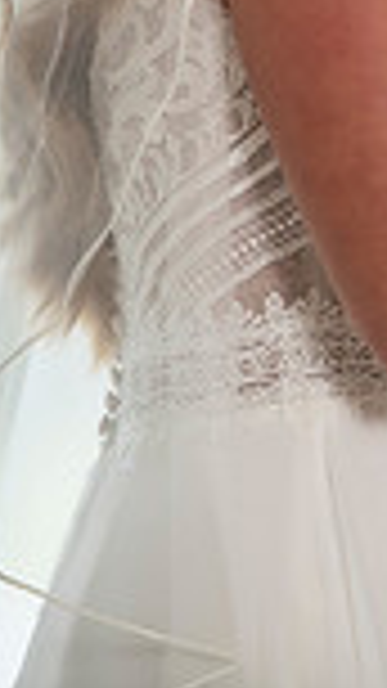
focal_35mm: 716
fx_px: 13069
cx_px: 1224
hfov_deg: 1.7
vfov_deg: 3.0
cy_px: -88
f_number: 2.8
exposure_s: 1/250
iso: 250
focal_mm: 180
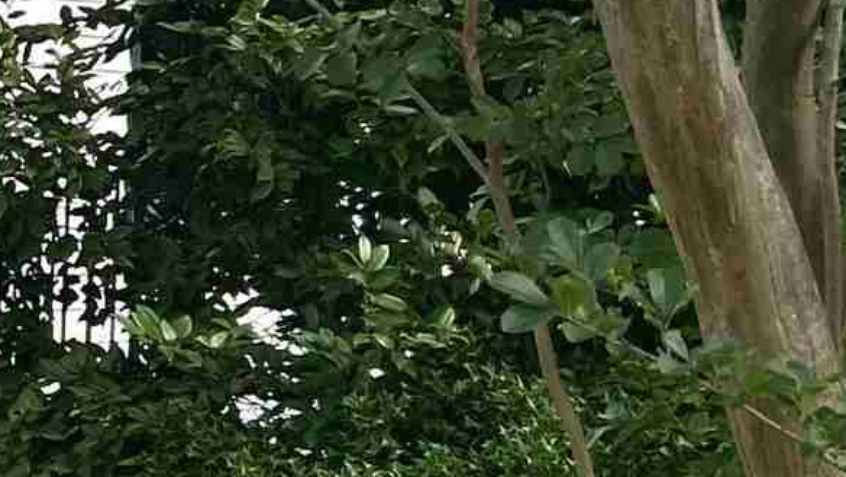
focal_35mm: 149
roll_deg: -1.1
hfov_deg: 13.1
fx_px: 3344
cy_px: 280
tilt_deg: -3.3
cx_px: -645
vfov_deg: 8.2
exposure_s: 1/957
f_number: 1.5
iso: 50
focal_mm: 5.7
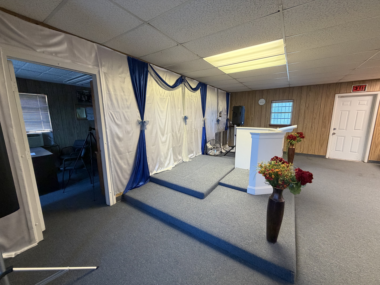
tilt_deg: -10.5
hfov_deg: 102.1
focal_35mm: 14
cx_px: 190
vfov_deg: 85.7
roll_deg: +0.0
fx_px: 154
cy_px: 142
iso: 250
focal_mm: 2.22
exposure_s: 1/60
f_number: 2.2
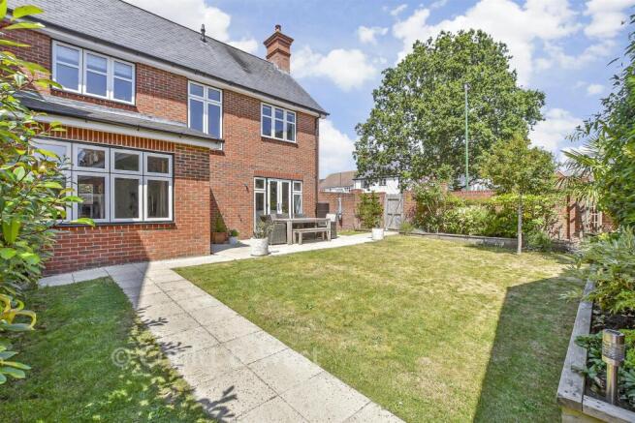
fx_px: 265
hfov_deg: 100.4
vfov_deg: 77.4
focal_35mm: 15
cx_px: 318
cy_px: 212
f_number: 8
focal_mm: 10
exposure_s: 1/320
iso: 160
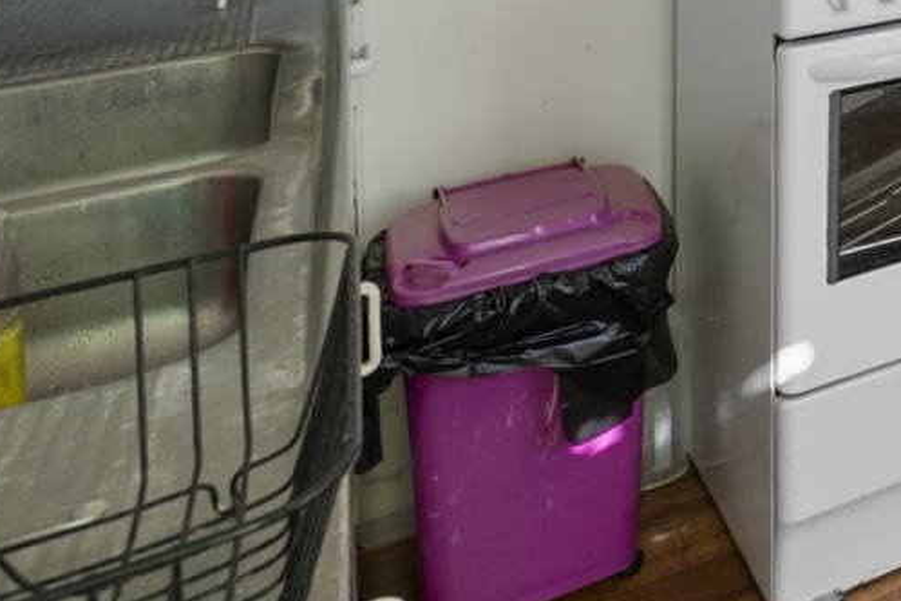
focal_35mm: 54
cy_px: -395
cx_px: 1364
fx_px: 1351
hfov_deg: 26.4
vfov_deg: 20.1
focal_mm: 14
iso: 400
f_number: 8
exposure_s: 1/25
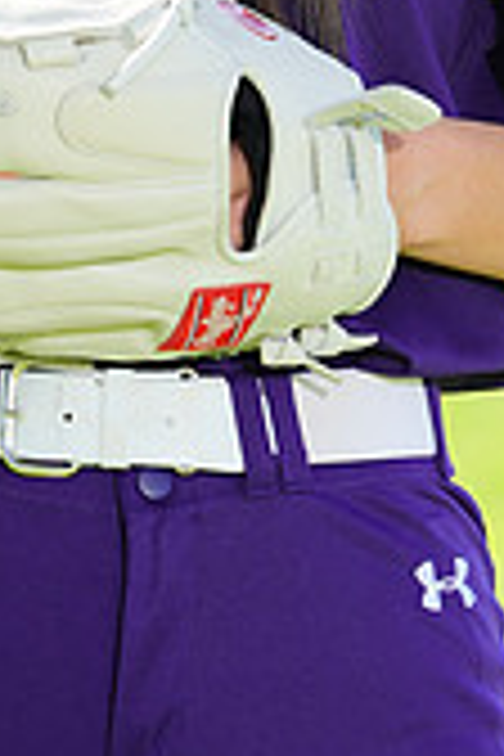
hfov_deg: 1.4
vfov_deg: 2.0
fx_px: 21292
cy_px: -414
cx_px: 140
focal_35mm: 1014
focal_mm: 294
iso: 200
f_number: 9
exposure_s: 1/160
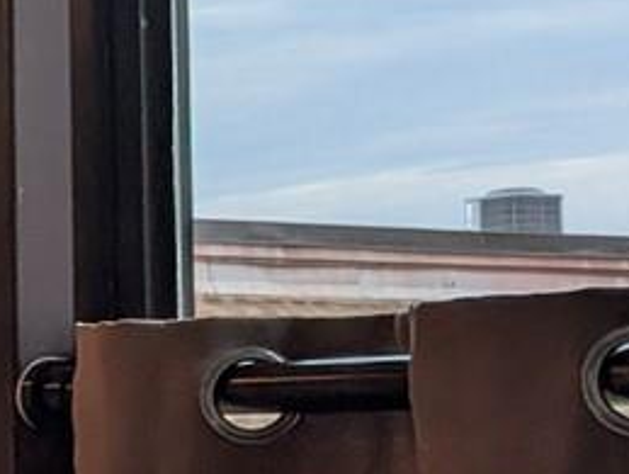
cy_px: 438
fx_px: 2693
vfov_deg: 10.0
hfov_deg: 10.7
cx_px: -1025
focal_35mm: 148
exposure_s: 1/280
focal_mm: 4.53
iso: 25
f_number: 1.7
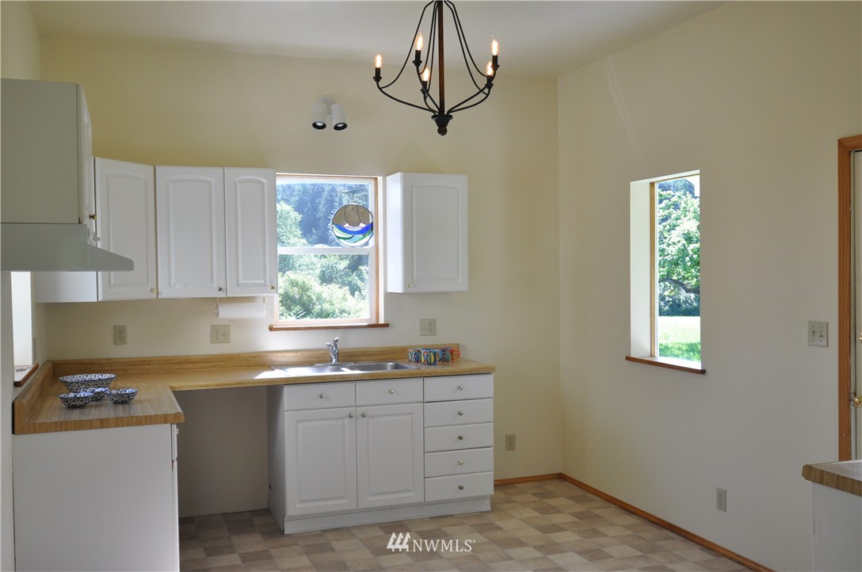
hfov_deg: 53.2
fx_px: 861
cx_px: 431
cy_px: 286
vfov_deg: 36.8
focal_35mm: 36
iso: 400
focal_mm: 24
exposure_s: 1/80
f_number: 4.5
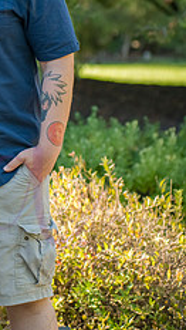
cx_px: -150
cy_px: 69
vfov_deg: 9.4
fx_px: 1993
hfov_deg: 5.3
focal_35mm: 228
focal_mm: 80
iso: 400
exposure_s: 1/400
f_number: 4
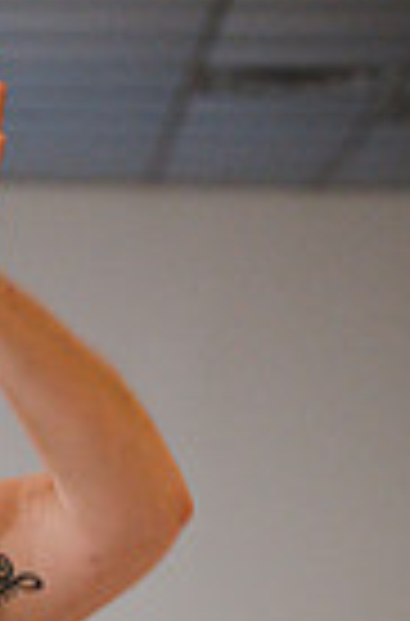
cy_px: 909
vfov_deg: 8.8
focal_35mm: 229
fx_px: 3942
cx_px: -173
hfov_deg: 5.9
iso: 7200
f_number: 2.8
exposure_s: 1/60
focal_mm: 70
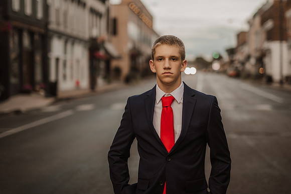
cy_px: 97
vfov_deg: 18.2
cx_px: 146
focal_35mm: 75
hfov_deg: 27.0
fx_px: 606
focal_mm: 50
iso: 100
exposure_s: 1/320
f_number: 1.4
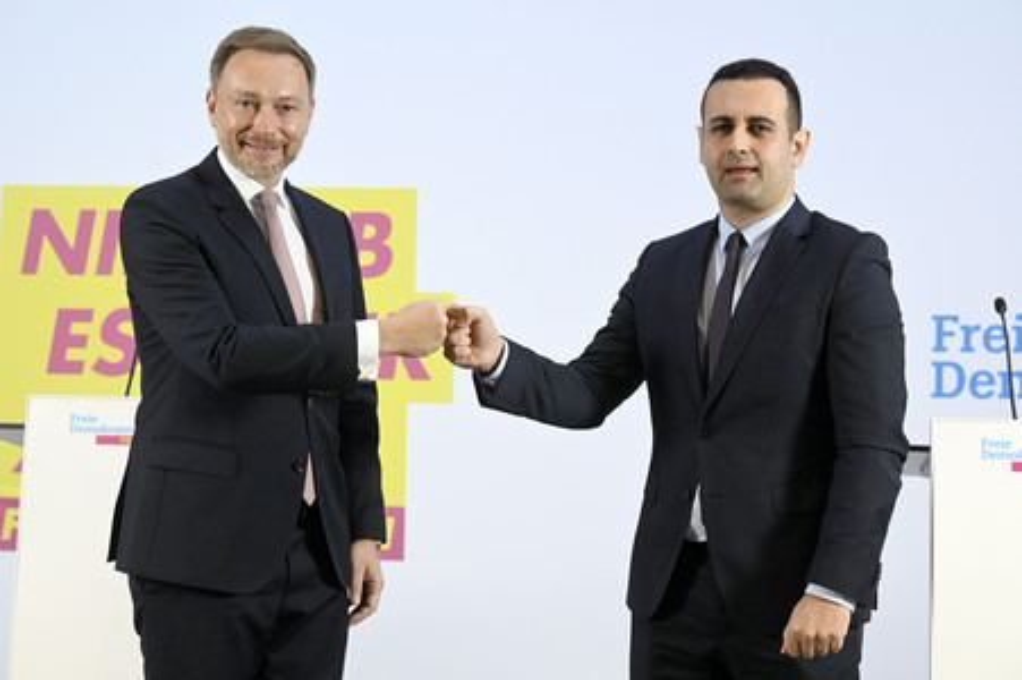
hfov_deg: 28.9
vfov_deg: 19.4
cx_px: 511
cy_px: 340
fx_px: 1986
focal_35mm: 70
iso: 5000
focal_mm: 70
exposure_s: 1/320
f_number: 5.6
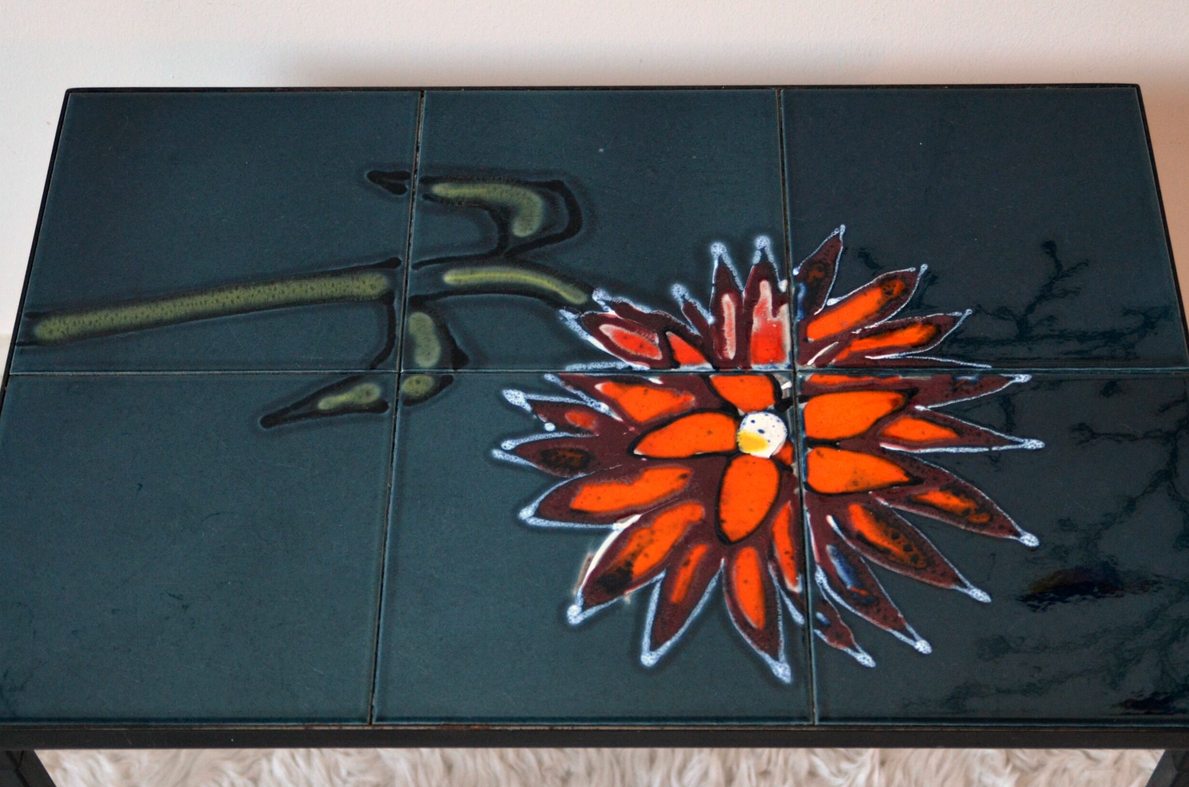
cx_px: 586
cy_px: 479
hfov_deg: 32.4
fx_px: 2043
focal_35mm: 62
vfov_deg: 21.8
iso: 1000
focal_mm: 32
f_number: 4.2
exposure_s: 1/30
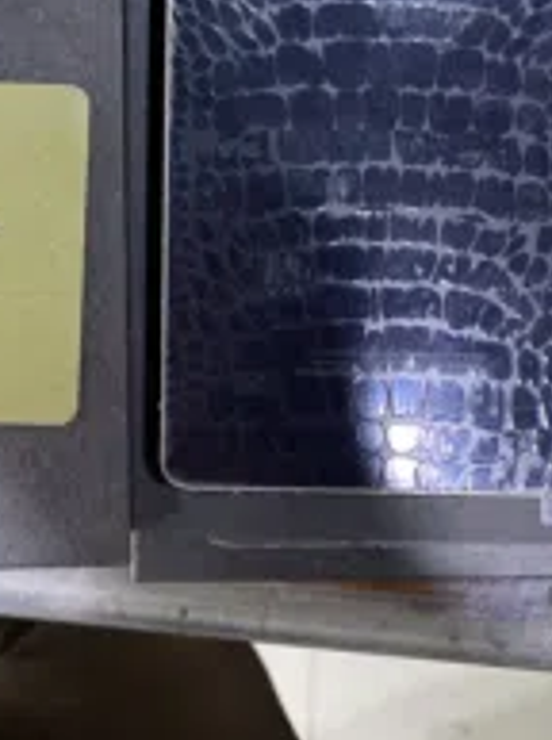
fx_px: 1152
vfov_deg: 32.8
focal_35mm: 54
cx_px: 88
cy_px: 8
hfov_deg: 26.3
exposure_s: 1/60
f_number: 1.8
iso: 160
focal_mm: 4.25
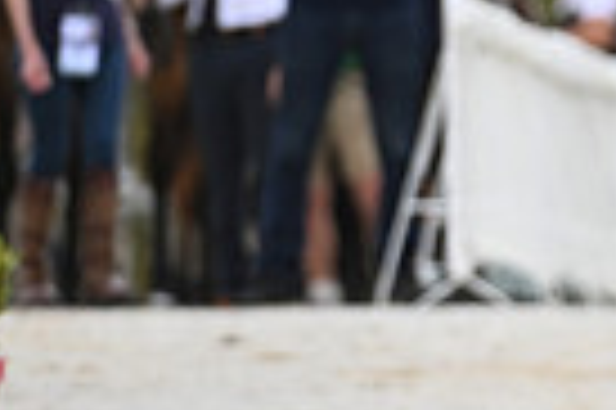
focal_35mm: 1444
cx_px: 1138
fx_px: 24679
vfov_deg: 0.9
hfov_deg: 1.4
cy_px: 70
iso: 560
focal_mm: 340
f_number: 5.6
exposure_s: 1/1600
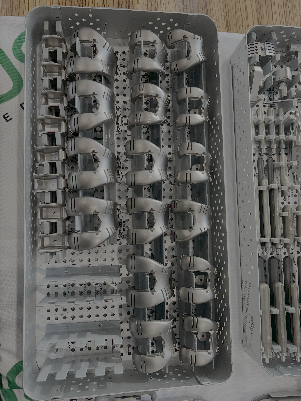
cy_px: 200
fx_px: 301
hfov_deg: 53.1
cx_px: 150
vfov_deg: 67.3
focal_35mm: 26
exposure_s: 1/100
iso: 100
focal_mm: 5.7
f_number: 1.5
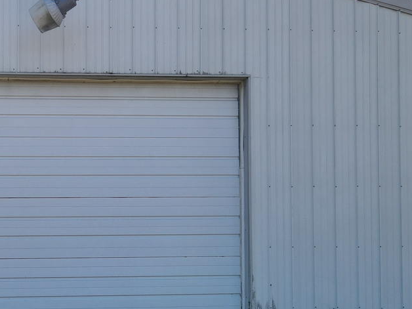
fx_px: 655
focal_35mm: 55
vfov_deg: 26.3
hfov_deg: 33.3
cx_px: 51
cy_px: 222
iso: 100
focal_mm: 4.5
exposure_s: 1/250
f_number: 2.8
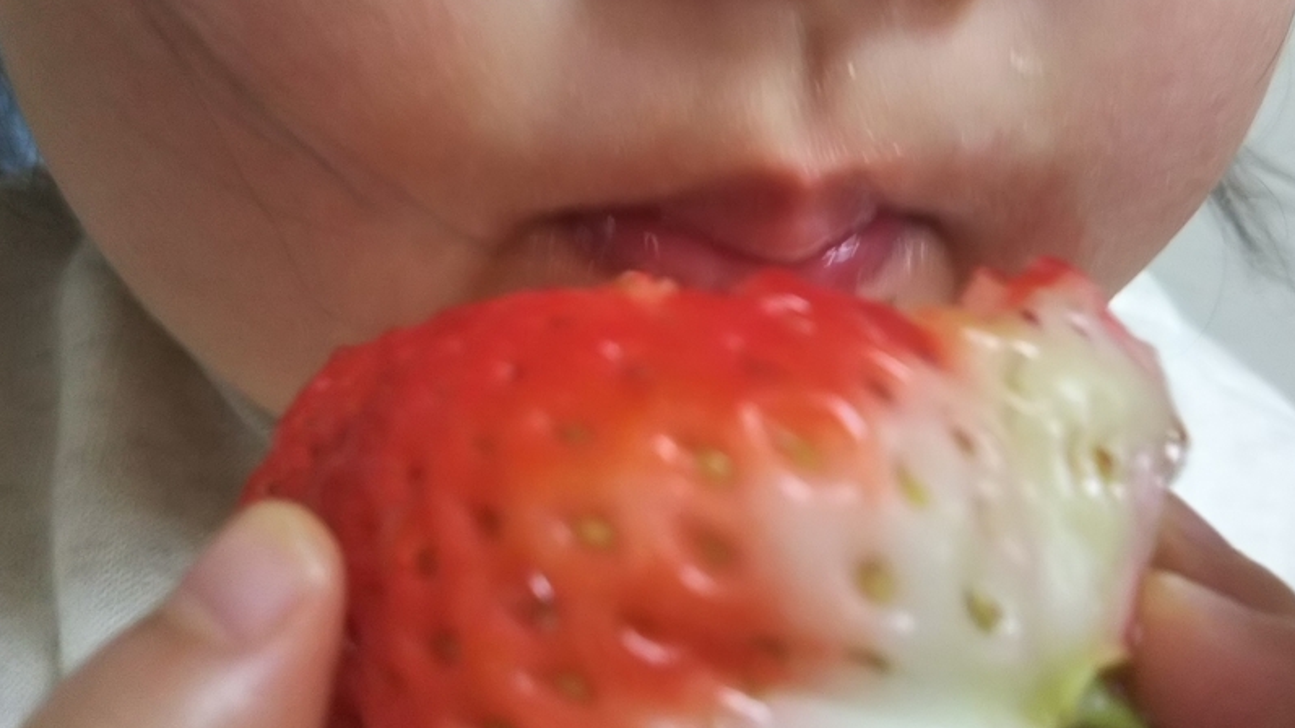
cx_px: 705
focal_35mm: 42
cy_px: 333
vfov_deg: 28.3
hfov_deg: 48.3
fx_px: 1442
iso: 125
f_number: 2.2
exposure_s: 1/30
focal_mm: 4
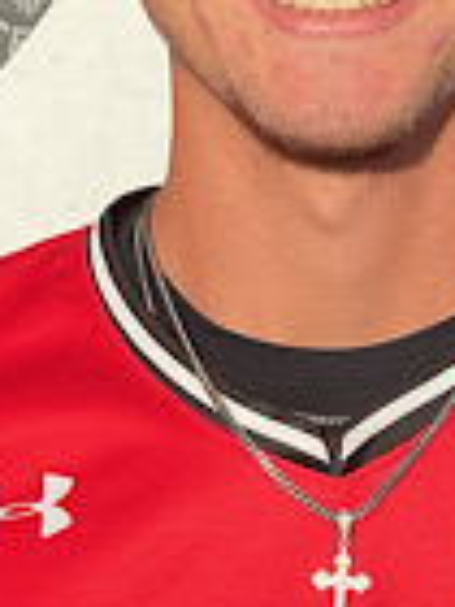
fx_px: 1455
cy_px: 243
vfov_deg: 23.5
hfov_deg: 17.8
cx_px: 251
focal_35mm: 83
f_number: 1.8
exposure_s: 1/1984
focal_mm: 3
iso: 16
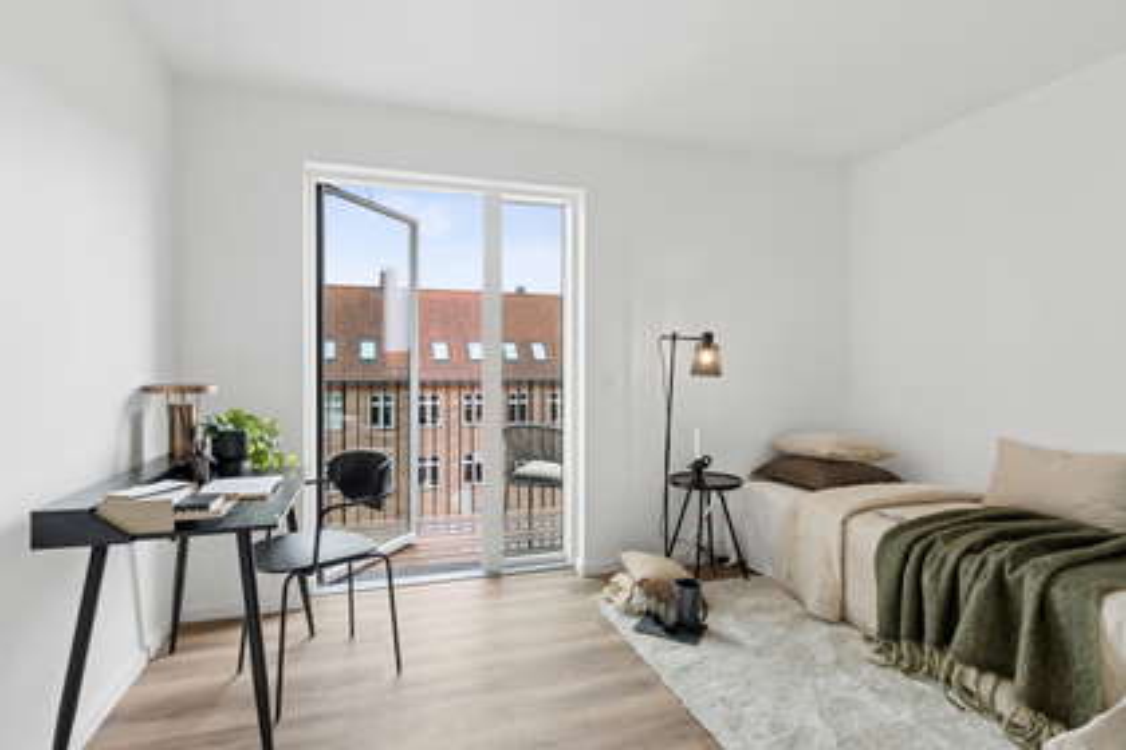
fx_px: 610
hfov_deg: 85.4
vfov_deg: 63.2
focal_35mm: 20
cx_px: 563
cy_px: 375
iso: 200
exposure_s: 1/50
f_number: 8
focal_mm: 13
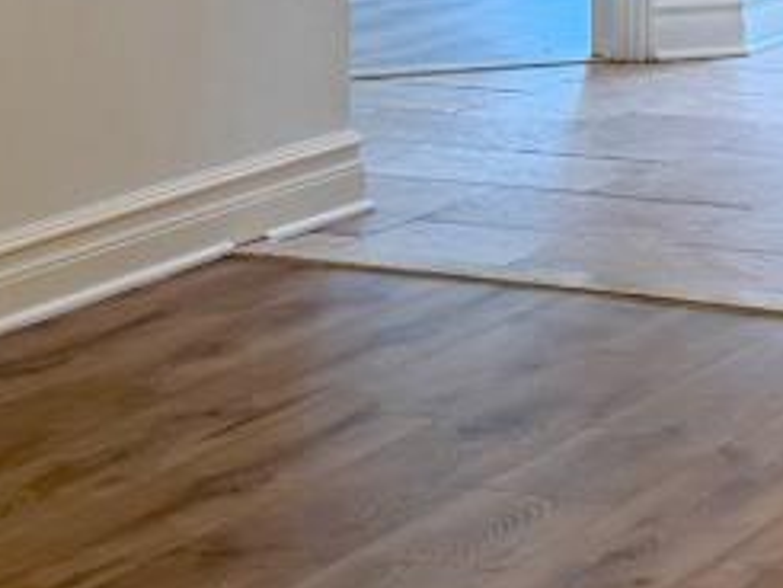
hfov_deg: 13.4
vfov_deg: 9.8
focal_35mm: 147
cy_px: -292
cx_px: 578
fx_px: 3327
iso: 250
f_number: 1.78
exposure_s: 1/120
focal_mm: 6.76
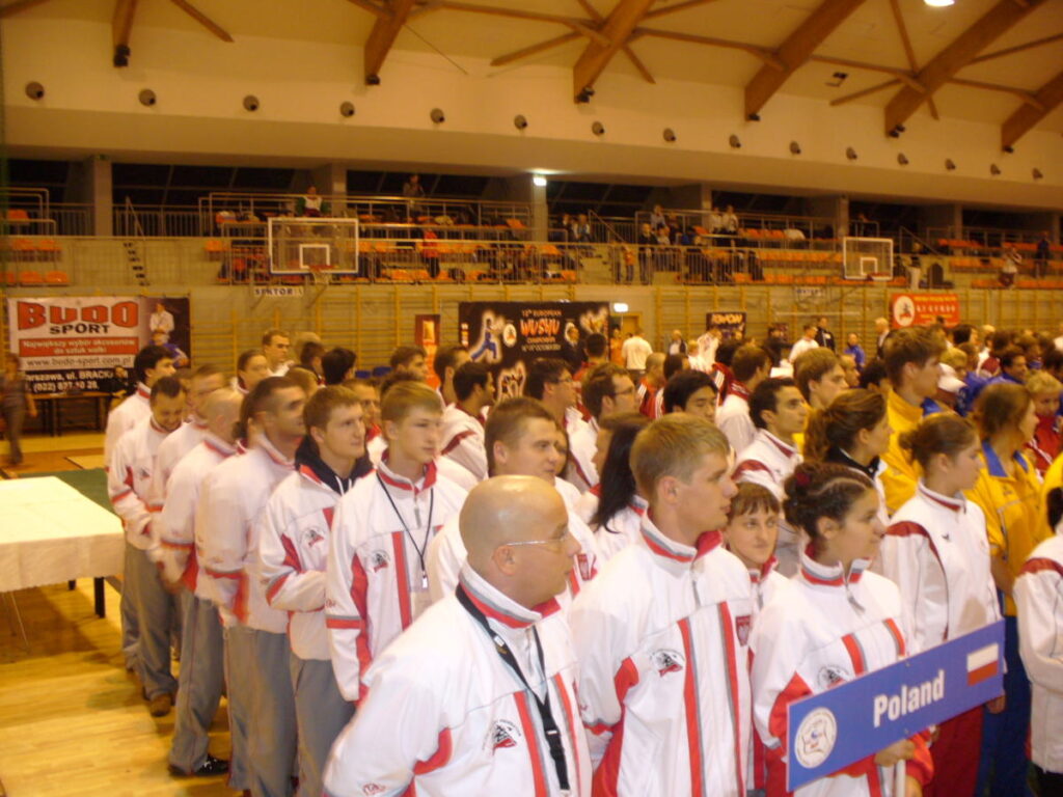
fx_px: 1136
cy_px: 398
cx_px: 532
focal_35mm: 37
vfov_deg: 38.7
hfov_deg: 50.1
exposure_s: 1/8
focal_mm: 6.1
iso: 100
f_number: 2.8
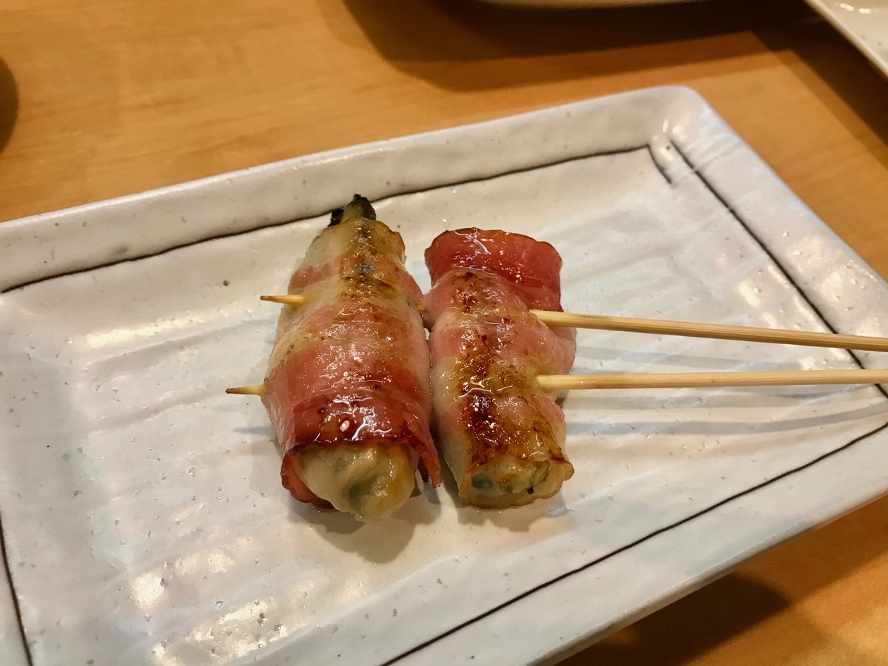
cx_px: 444
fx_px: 718
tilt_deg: -53.0
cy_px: 333
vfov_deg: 49.7
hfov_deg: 63.4
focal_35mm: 28
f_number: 1.8
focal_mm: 3.99
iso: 40
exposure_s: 1/17
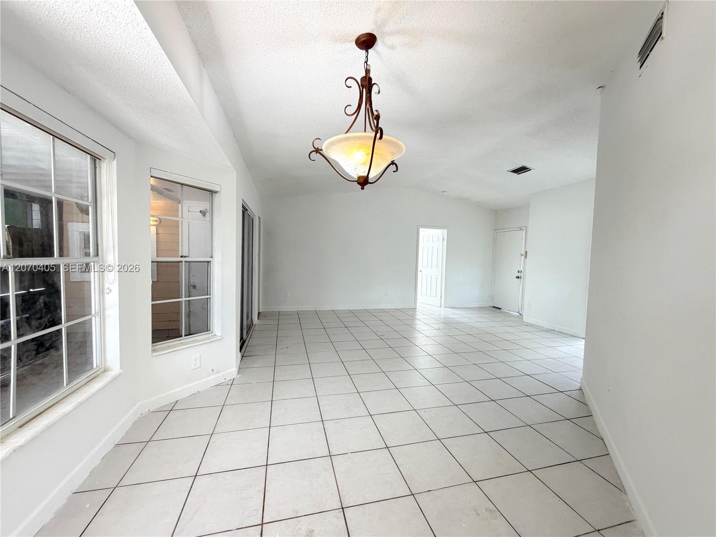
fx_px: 290
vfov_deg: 85.7
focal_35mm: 14
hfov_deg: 102.1
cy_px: 268
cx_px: 358
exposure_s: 1/120
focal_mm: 2.22
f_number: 2.2
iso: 250
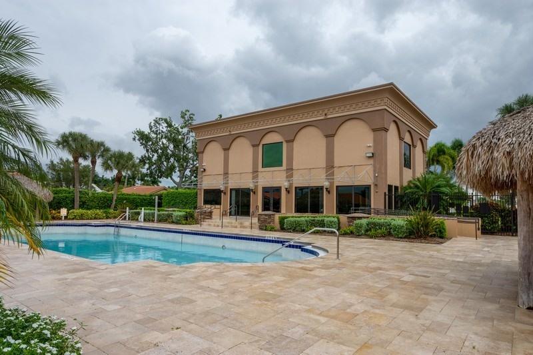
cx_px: 266
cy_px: 178
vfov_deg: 56.1
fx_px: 333
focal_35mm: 22
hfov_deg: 77.3
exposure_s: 1/250
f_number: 10
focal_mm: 15
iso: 200
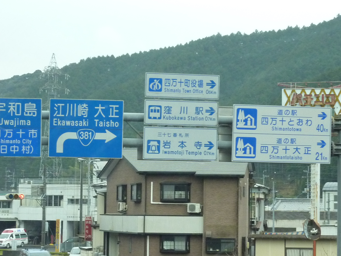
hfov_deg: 16.3
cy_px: 128
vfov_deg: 12.2
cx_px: 170
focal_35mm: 121
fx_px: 1192
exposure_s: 1/320
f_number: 4.1
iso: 400
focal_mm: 11
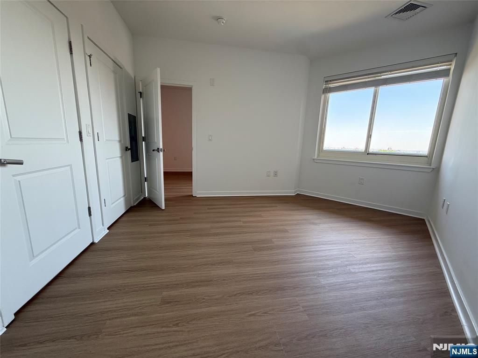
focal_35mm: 14
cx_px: 239
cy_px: 179
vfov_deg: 85.7
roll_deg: -1.9
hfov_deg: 102.1
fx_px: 193
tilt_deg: -10.1
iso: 160
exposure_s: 1/99
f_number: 2.2
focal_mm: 2.22
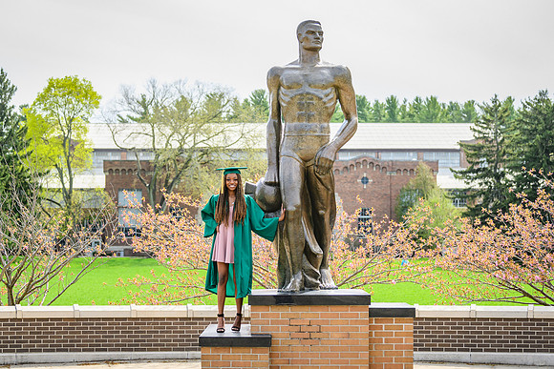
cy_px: 170
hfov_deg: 24.0
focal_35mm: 85
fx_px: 1303
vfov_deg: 16.1
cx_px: 285
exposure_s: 1/1600
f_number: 4
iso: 400
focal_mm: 78
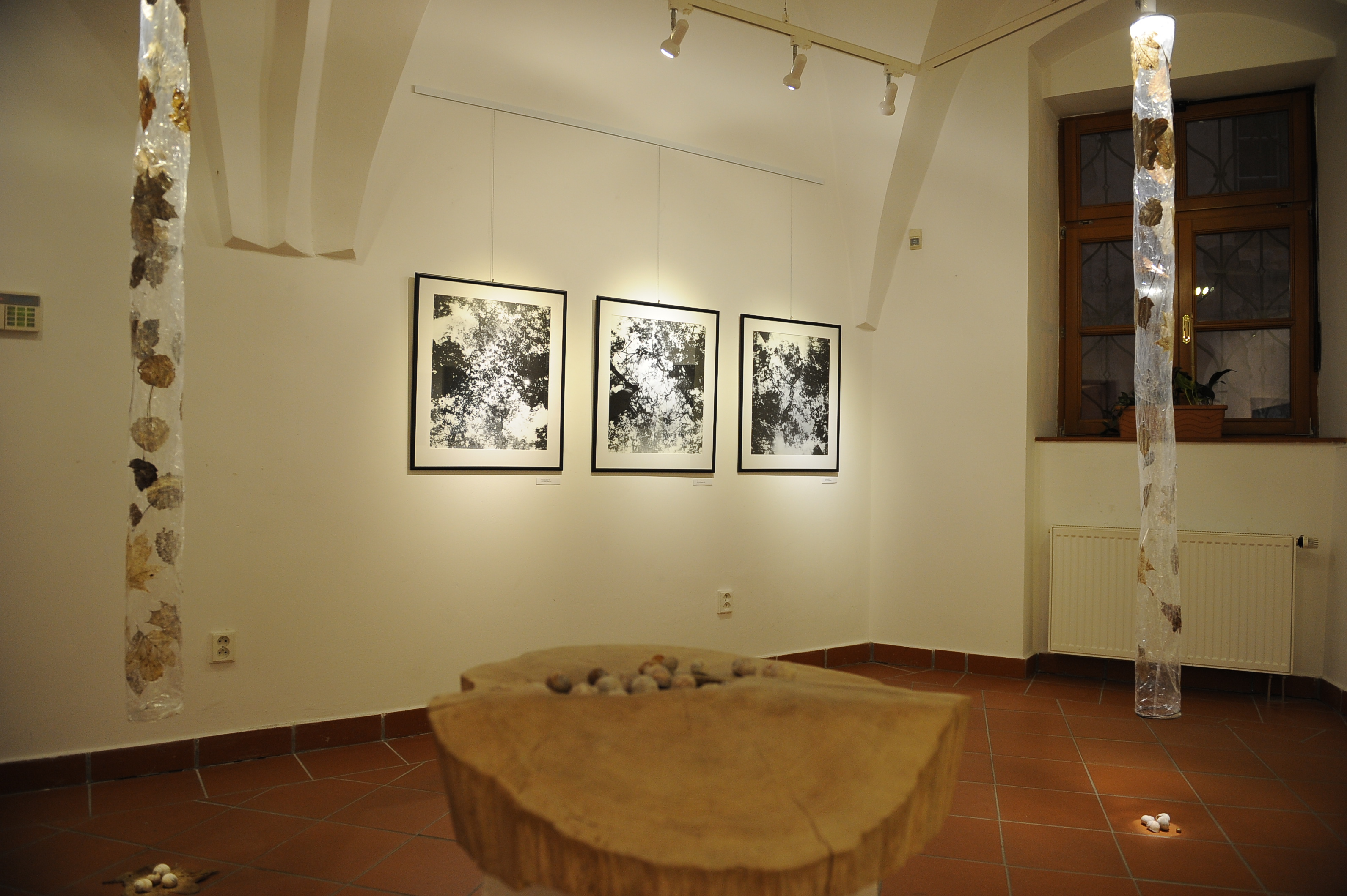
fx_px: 898
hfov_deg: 73.8
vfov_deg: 53.1
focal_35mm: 24
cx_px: 674
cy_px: 448
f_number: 3.2
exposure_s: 1/40
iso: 1250
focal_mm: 24
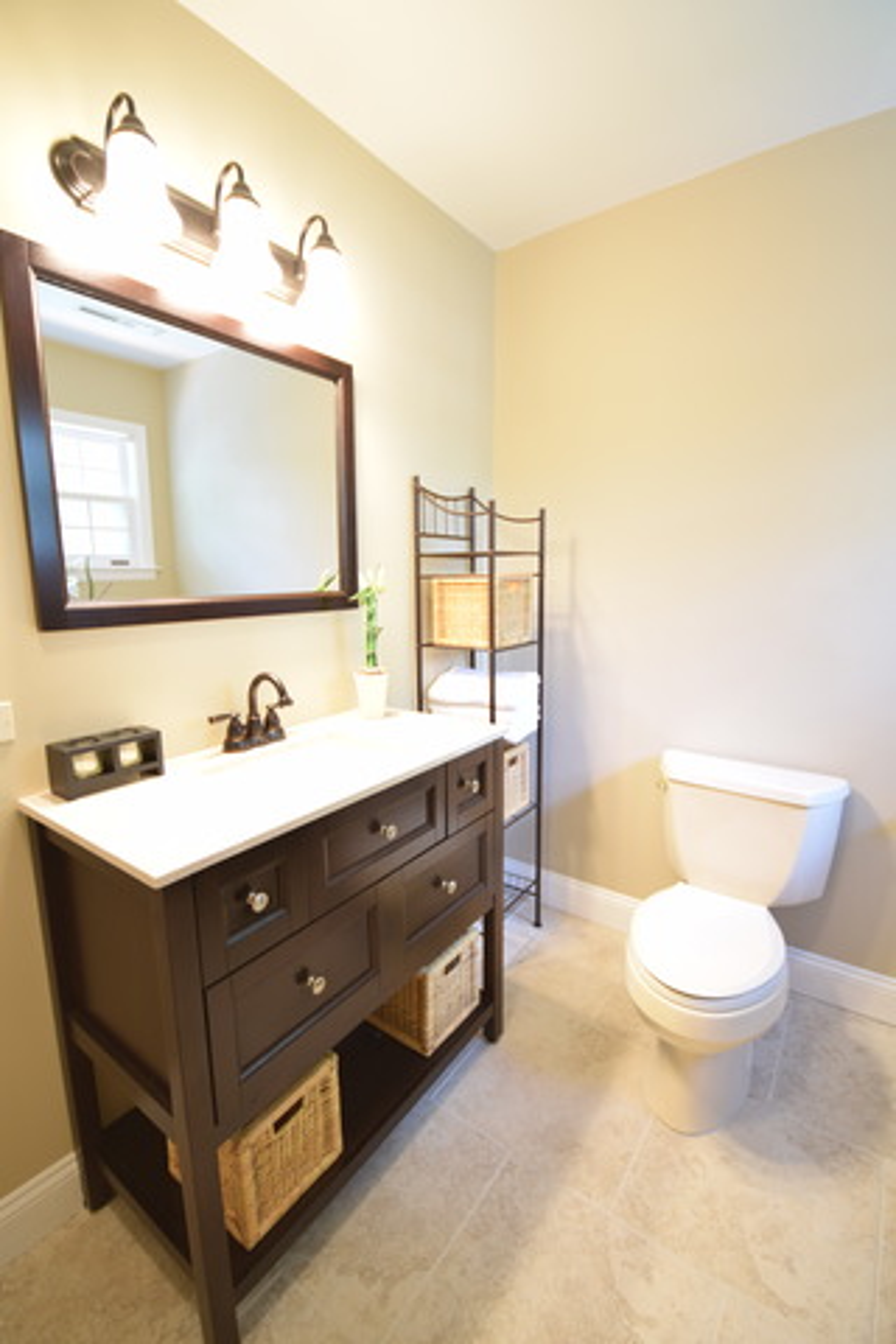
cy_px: 672
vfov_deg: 100.4
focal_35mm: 15
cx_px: 448
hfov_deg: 77.3
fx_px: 560
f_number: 4
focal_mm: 10
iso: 200
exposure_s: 1/5
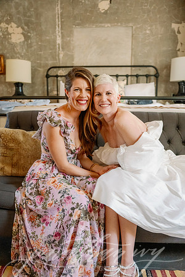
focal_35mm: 32
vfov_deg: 59.5
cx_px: 92
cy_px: 138
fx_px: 243
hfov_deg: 41.7
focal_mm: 31.5
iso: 4000
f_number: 2.8
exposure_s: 1/200
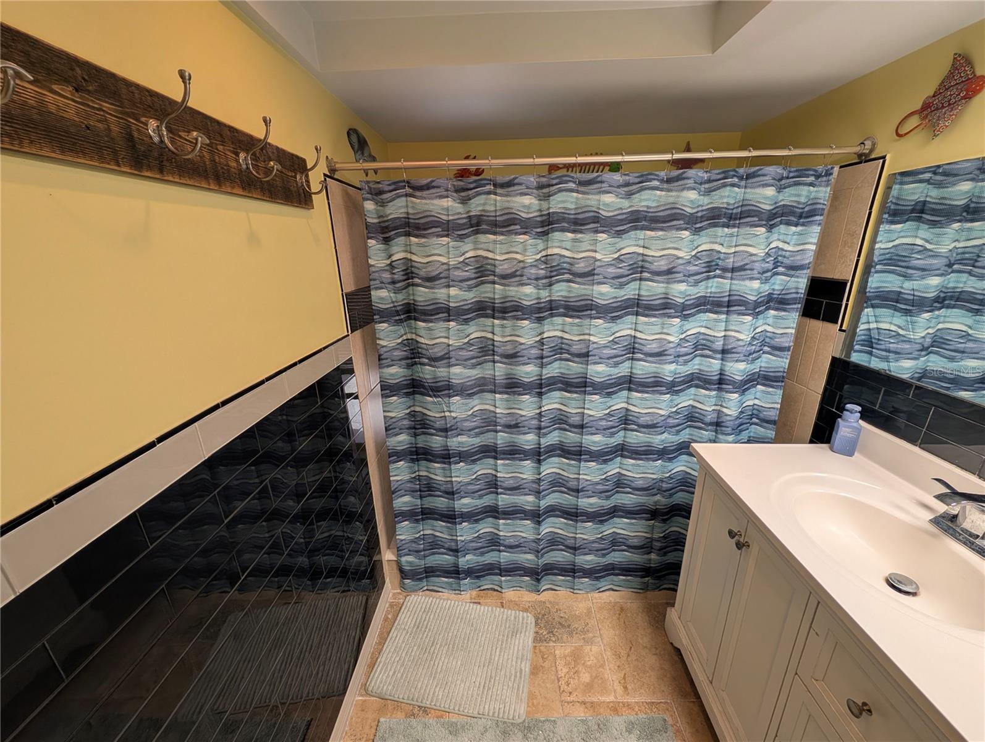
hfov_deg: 110.5
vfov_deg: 94.6
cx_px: 492
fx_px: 342
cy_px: 371
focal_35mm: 12
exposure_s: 1/283
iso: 41
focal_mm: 2.23
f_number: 1.95
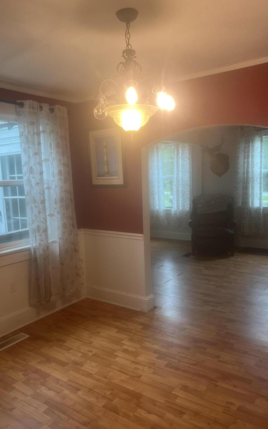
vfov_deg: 66.5
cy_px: 216
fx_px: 327
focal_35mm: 28
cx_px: 138
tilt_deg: -7.4
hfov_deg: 44.5
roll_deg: +2.1
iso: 100
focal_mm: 5.7
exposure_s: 1/120
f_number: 1.5
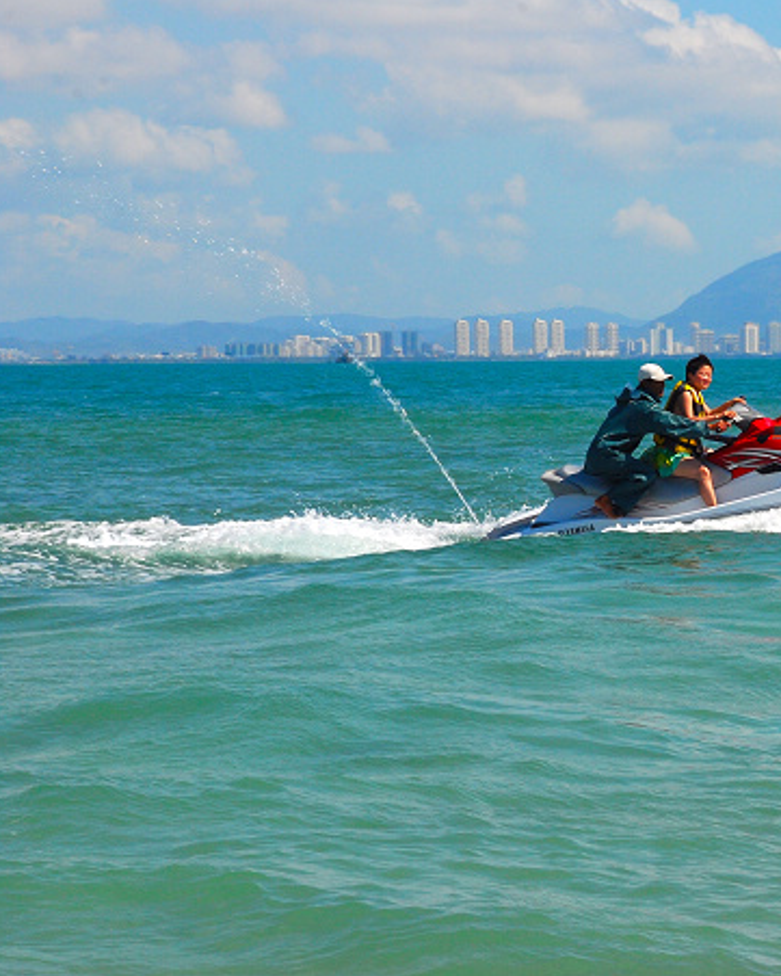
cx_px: 725
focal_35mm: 181
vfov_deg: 10.7
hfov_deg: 8.5
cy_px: 486
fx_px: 5219
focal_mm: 85
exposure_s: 1/350
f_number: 16
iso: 320
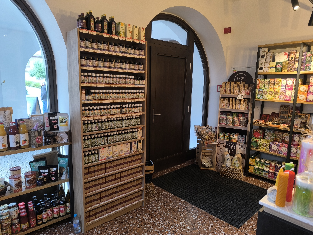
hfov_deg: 73.9
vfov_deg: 58.9
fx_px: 208
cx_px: 156
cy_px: 118
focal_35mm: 23
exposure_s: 1/100
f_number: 1.65
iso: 500
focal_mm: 6.14
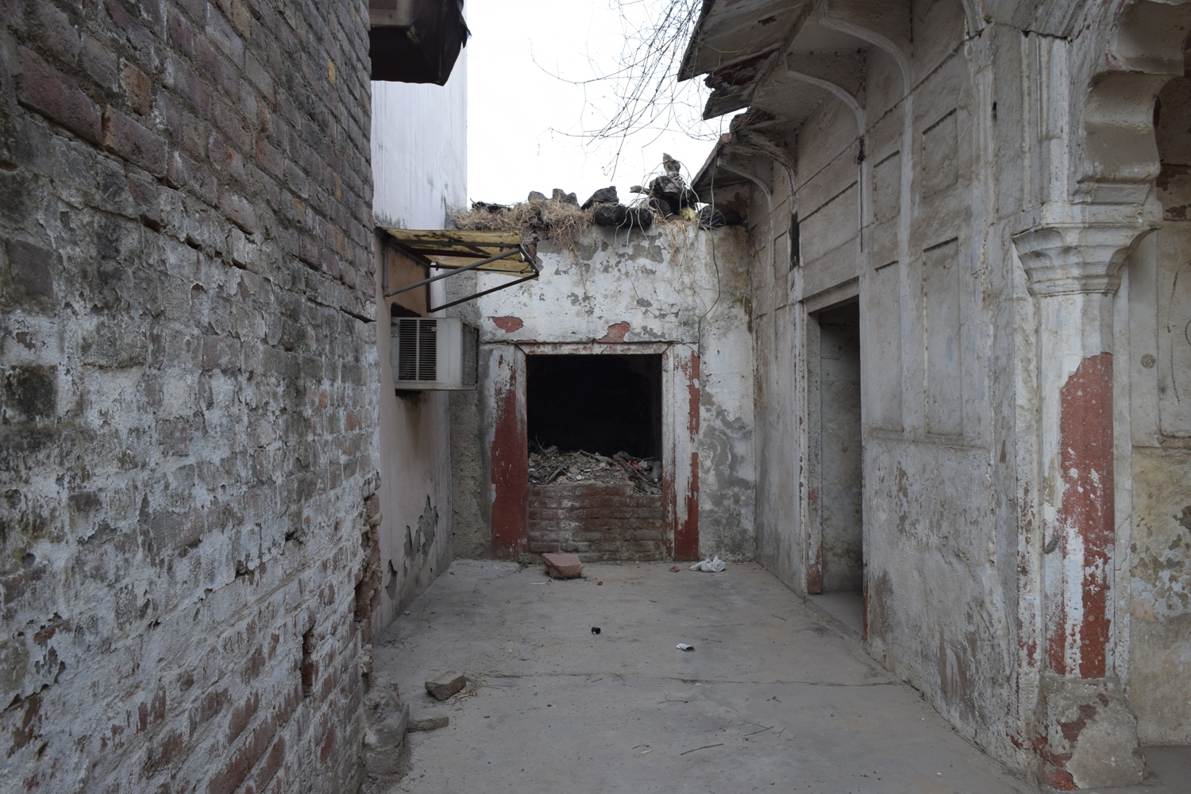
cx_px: 596
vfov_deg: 47.9
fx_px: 893
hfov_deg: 67.4
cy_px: 397
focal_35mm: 27
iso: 360
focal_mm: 18
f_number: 8
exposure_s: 1/250
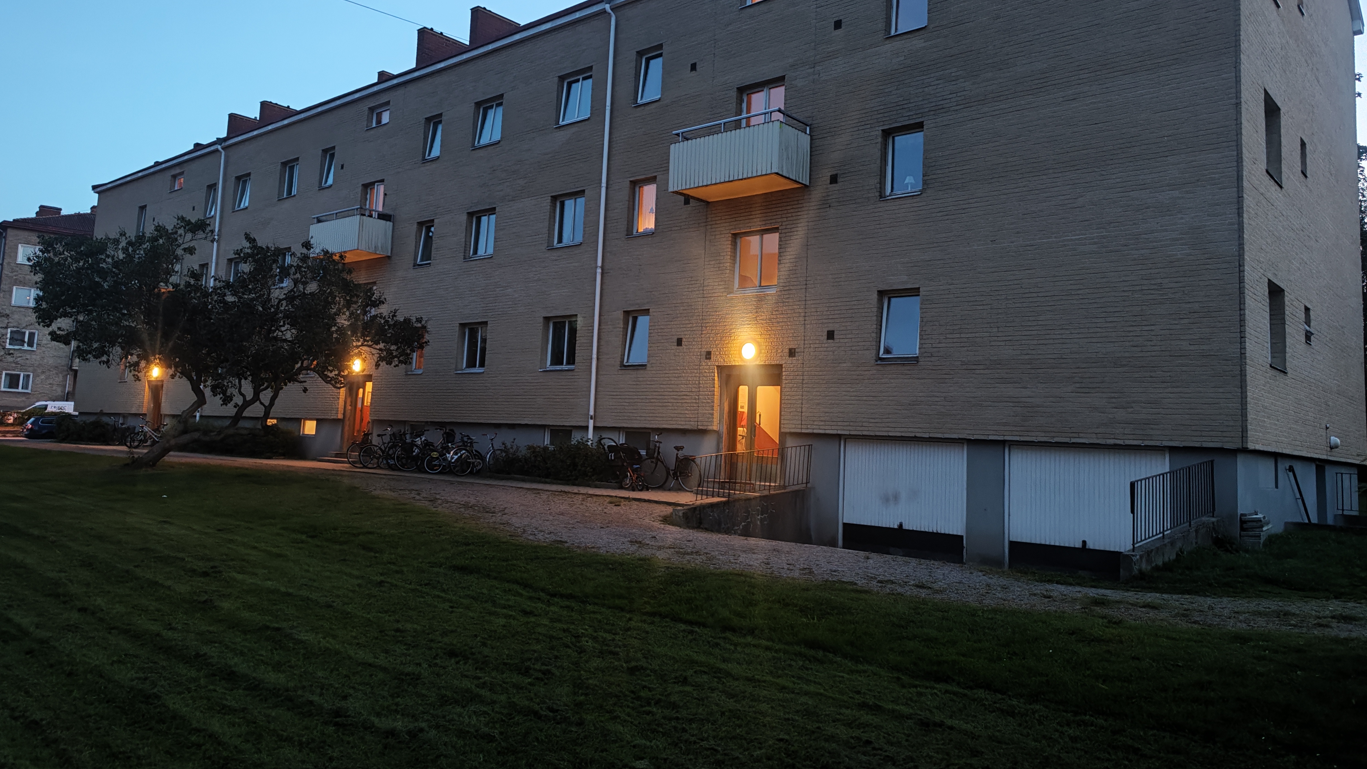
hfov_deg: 69.8
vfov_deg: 42.8
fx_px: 979
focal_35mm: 27
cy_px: 328
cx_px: 663
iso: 1273
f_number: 1.9
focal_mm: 6.92
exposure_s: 1/33.2
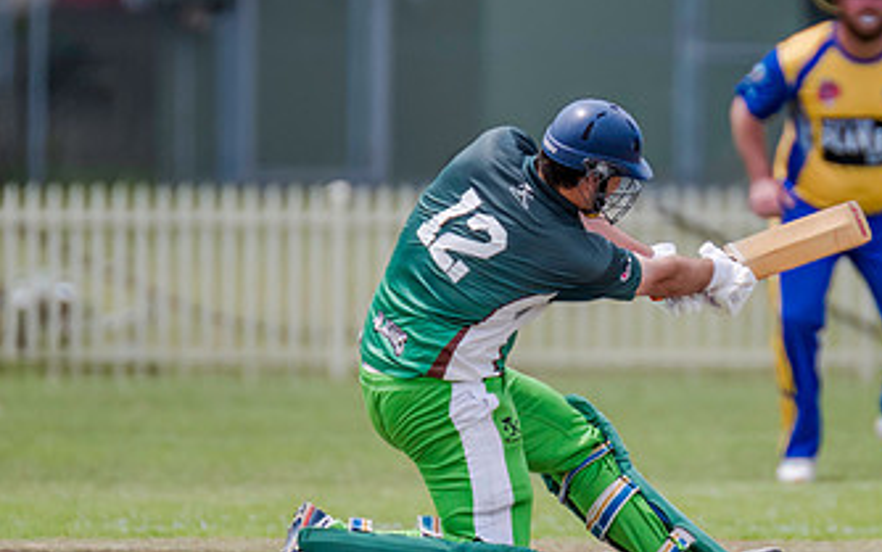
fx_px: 26137
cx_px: 526
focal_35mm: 1087
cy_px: 265
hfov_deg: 1.9
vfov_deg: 1.2
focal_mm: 600
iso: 800
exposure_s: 1/2500
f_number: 5.6
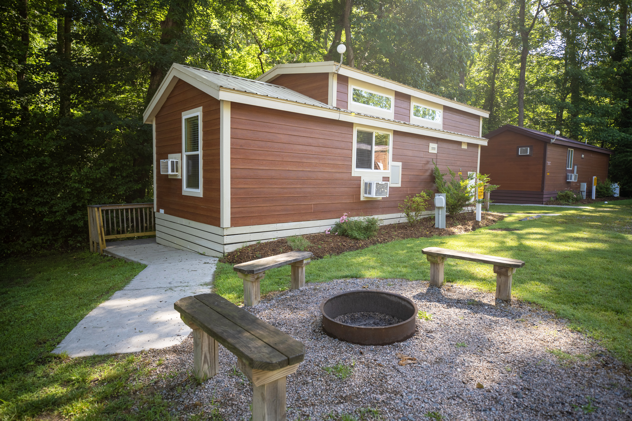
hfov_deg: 84.0
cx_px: 316
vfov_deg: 61.9
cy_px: 210
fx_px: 351
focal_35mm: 20
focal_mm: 20
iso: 500
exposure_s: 1/320
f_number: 2.8
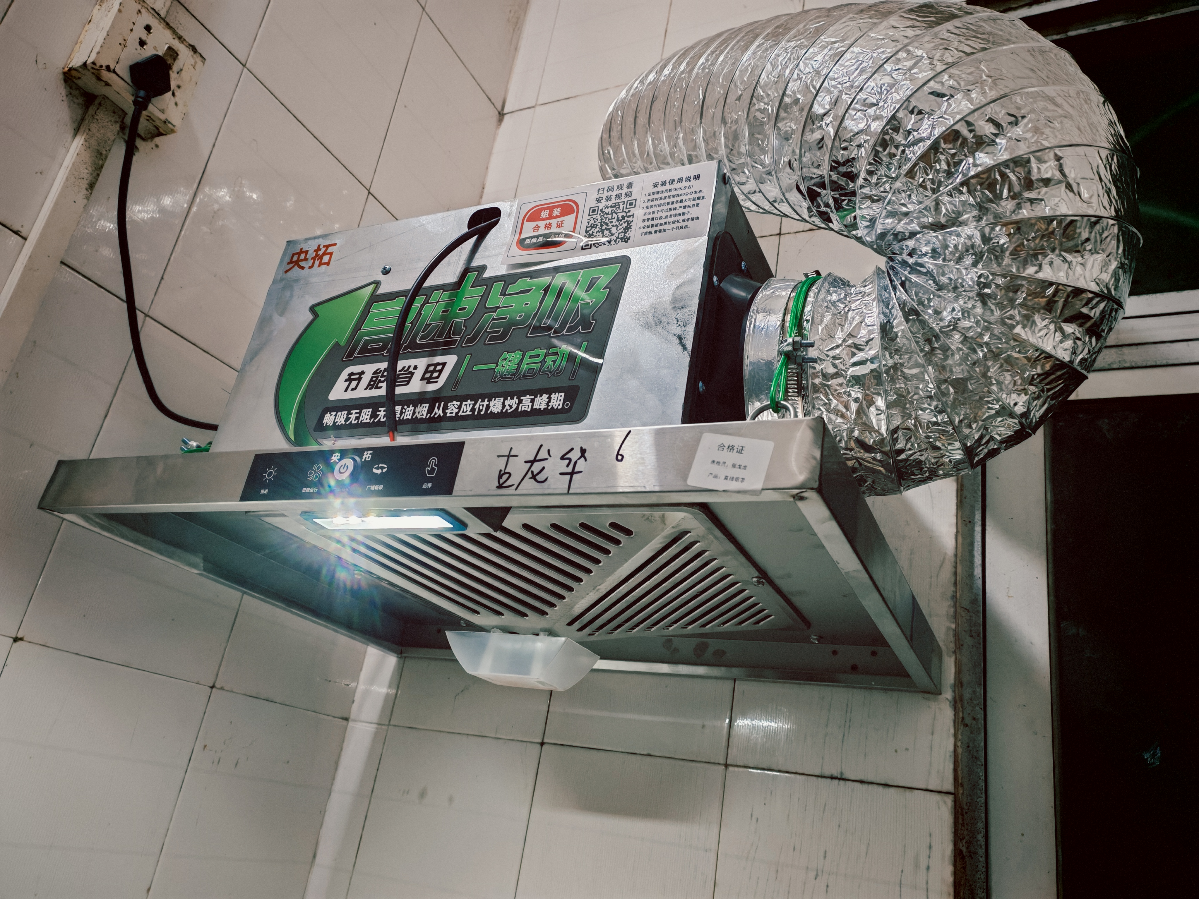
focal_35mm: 27
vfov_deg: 51.4
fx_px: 935
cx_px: 600
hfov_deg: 65.3
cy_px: 450
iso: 640
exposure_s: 1/100
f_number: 1.95
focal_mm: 5.52
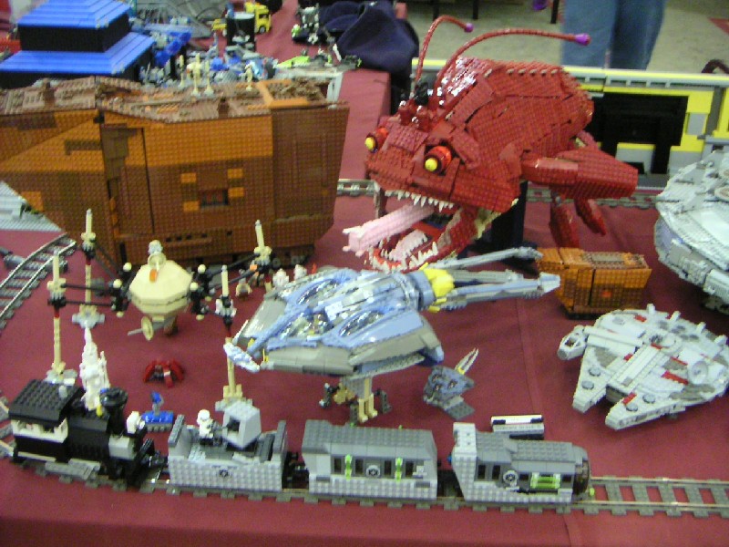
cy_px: 274
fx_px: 842
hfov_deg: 46.8
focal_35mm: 40
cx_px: 364
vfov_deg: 36.0
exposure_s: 1/10
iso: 400
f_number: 2.9
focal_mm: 5.3
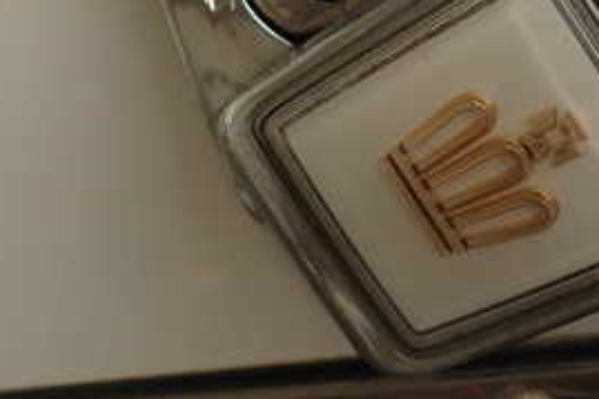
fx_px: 964
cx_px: 387
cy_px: 13
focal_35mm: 58
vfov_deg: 22.6
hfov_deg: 34.3
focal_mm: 4.5
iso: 100
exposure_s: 1/160
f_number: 2.8
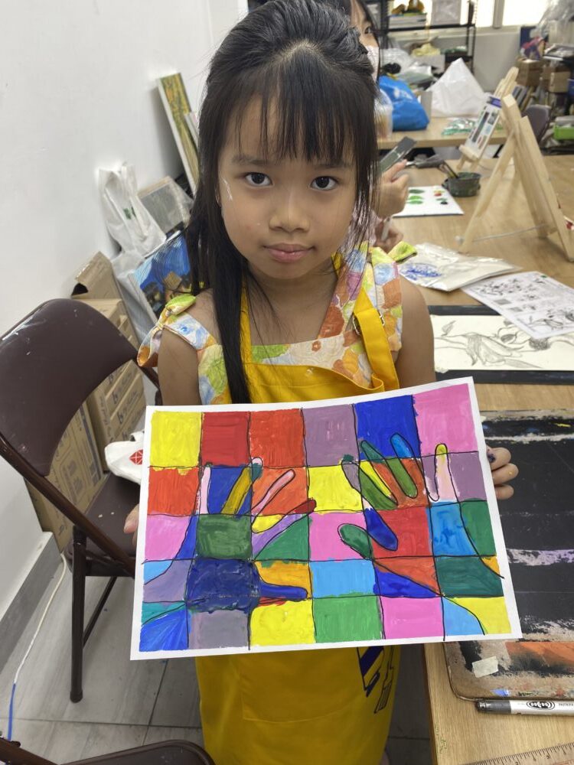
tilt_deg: -30.0
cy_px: 382
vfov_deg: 67.3
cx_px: 287
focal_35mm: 26
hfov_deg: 53.1
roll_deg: +5.2
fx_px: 575
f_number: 1.8
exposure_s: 1/100
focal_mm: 4.25
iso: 64
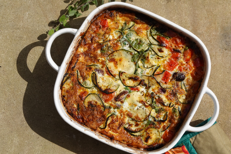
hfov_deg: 21.2
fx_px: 616
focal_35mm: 96
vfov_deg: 14.3
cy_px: 79
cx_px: 130
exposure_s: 1/1000
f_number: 5.6
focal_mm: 31.46
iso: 100
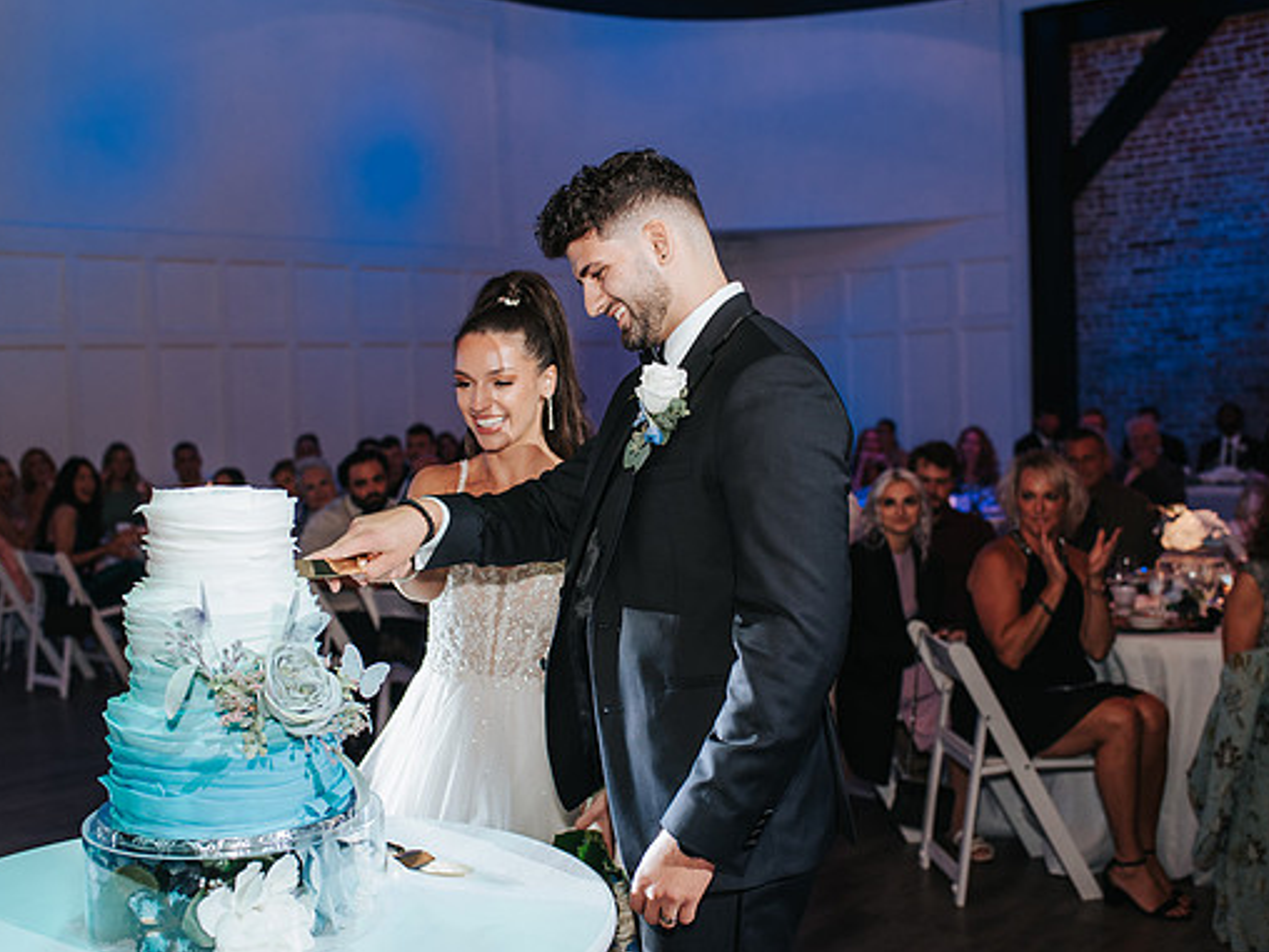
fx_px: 1503
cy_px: 478
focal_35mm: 41
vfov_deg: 35.1
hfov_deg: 45.7
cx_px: 590
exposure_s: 1/200
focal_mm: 35
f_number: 2.8
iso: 1000
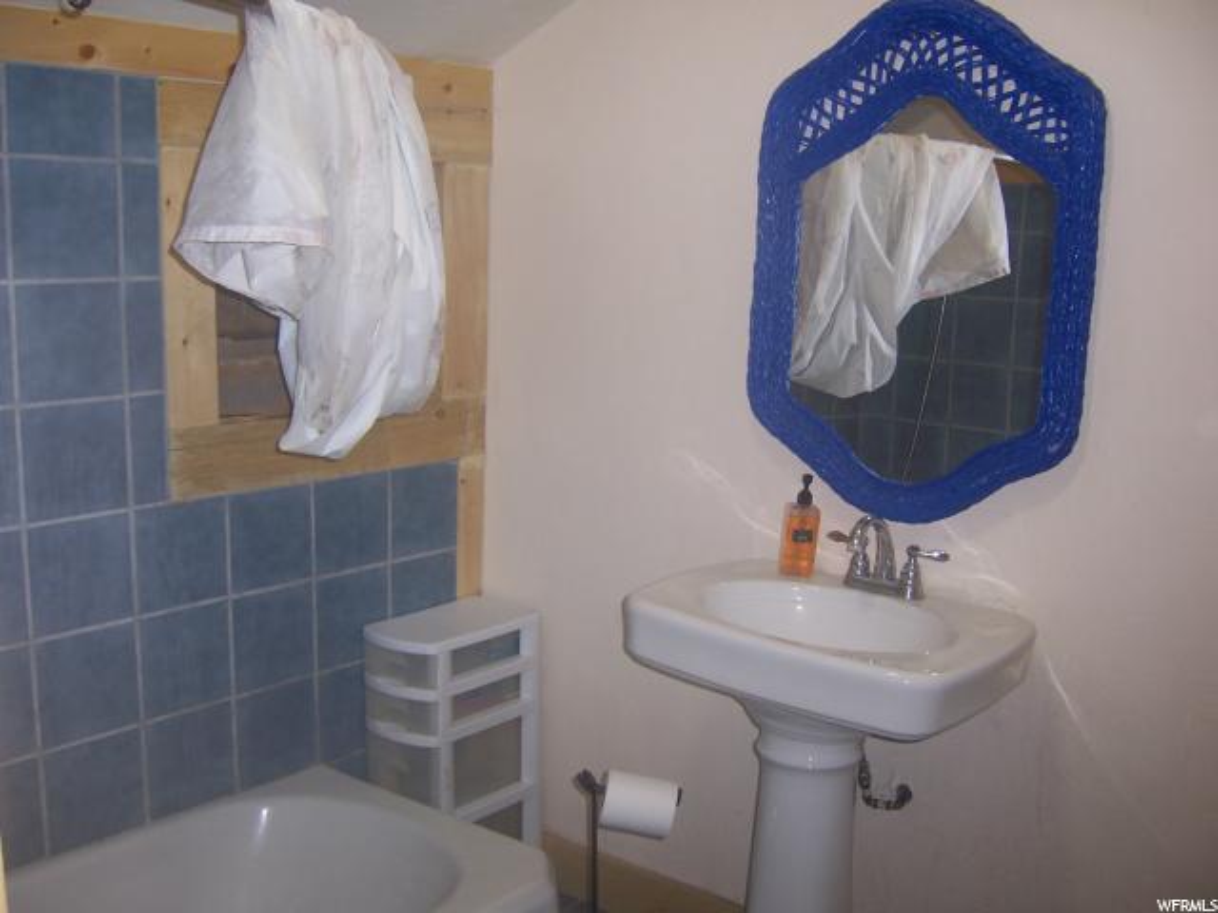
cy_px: 456
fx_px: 1267
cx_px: 609
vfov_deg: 39.7
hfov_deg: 51.4
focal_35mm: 36
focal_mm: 6.2
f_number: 2.8
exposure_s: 1/60
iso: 80
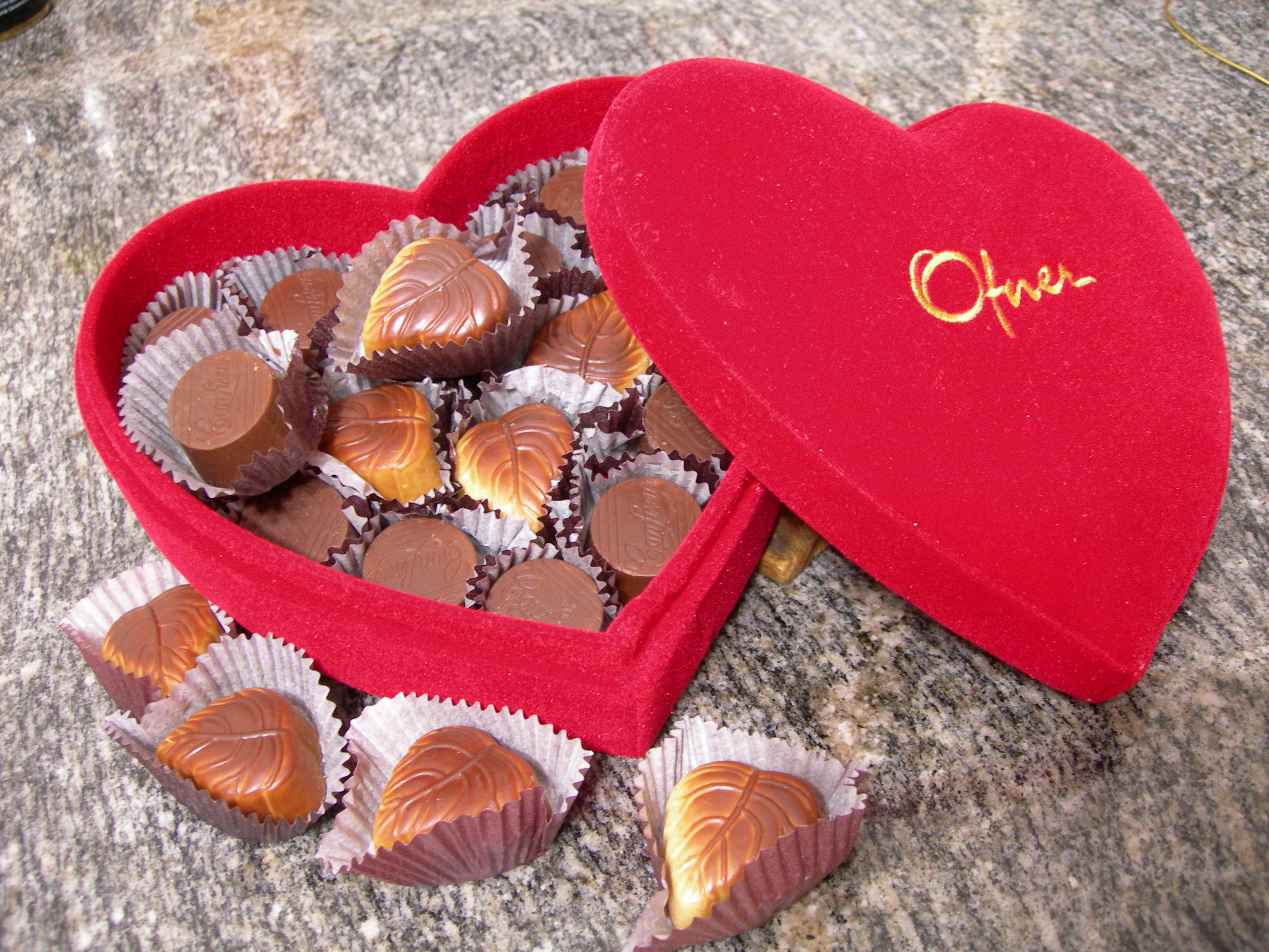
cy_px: 476
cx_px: 634
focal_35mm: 38
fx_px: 1393
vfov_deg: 37.7
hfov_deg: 49.0
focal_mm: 7.8
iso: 195
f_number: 2.8
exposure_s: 1/4.2
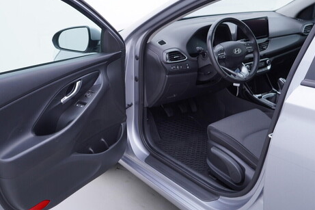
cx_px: 133
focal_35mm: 43
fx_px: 376
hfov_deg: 45.3
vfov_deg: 31.1
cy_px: 88
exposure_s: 1/50
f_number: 3.2
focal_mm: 24
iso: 125
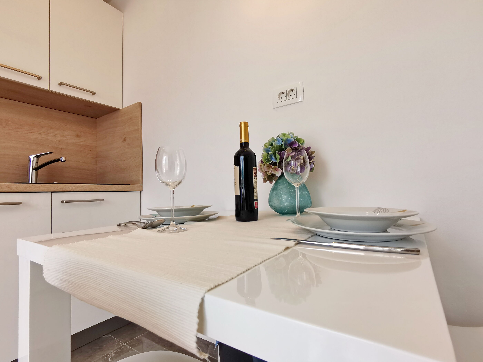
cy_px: 181
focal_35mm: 17
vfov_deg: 74.7
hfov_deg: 91.0
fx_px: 237
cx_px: 242
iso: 50
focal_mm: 2.26
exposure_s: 1/100
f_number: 2.2
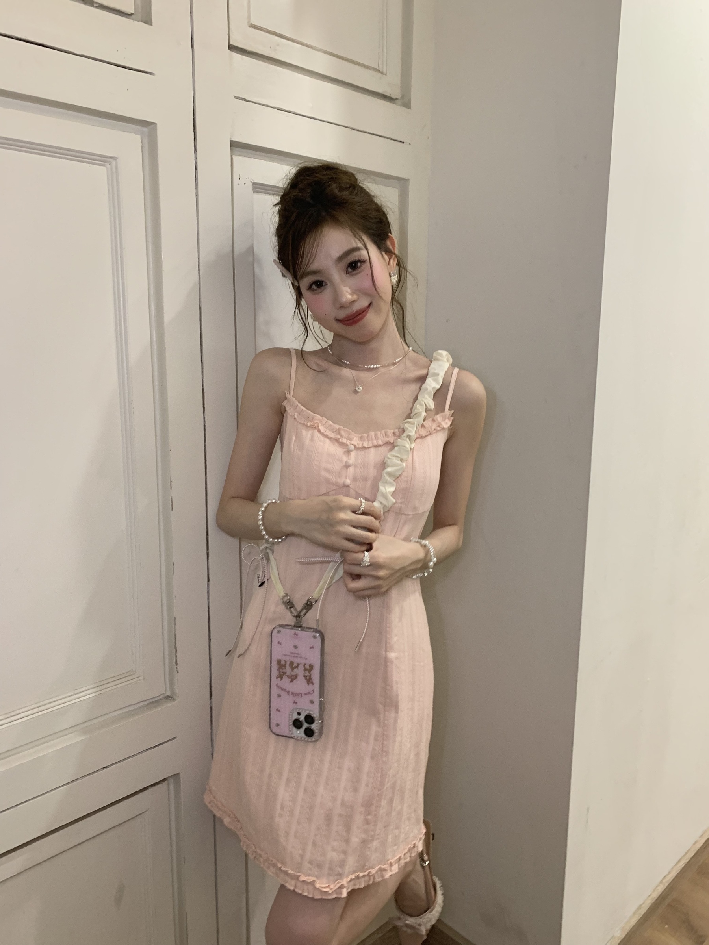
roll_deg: +0.7
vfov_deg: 67.3
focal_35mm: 26
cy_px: 472
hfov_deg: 53.1
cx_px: 354
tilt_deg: -9.2
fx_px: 710
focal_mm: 4.25
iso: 160
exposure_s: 1/50
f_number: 1.8
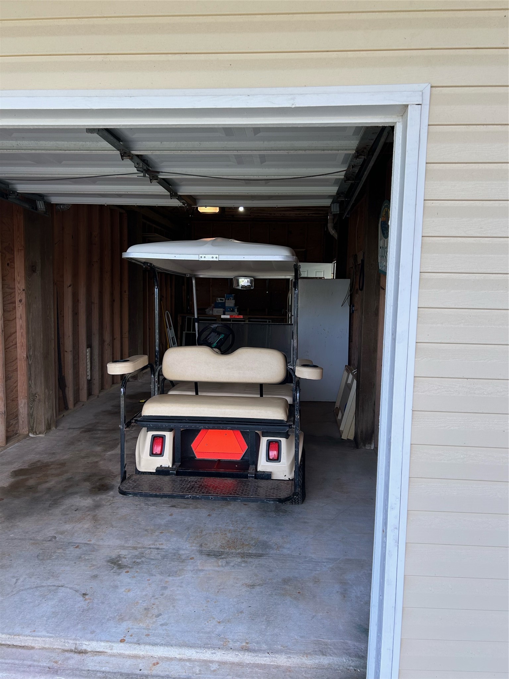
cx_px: 254
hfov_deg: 53.1
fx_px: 510
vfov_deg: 67.3
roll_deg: +0.4
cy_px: 340
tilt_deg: -5.1
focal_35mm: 26
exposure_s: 1/345
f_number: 1.5
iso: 50
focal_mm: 5.7
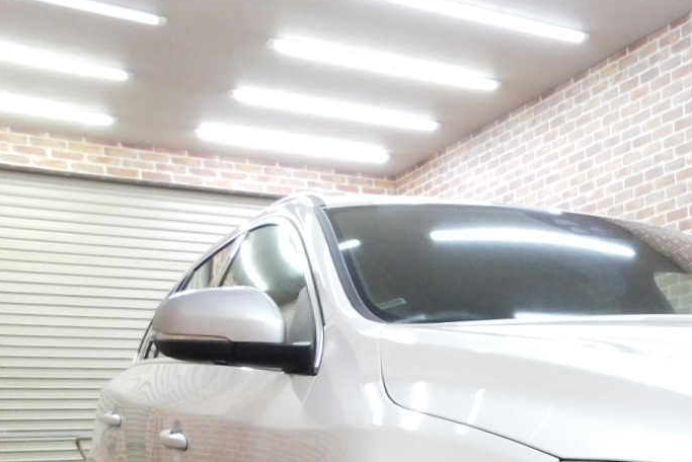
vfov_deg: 22.0
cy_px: 586
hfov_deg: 31.4
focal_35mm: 56
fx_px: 1077
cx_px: 769
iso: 250
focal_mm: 4
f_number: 3
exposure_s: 1/30
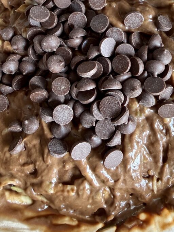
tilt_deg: -84.9
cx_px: 103
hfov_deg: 39.5
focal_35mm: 36
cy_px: 76
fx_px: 241
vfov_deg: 50.4
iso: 320
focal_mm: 2.22
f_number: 2.2
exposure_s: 1/99
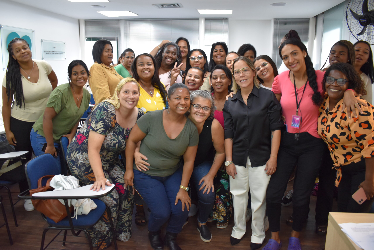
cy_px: 125
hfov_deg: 61.9
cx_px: 187
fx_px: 312
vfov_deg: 43.6
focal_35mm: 30
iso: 1400
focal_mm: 20
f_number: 4
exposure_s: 1/30
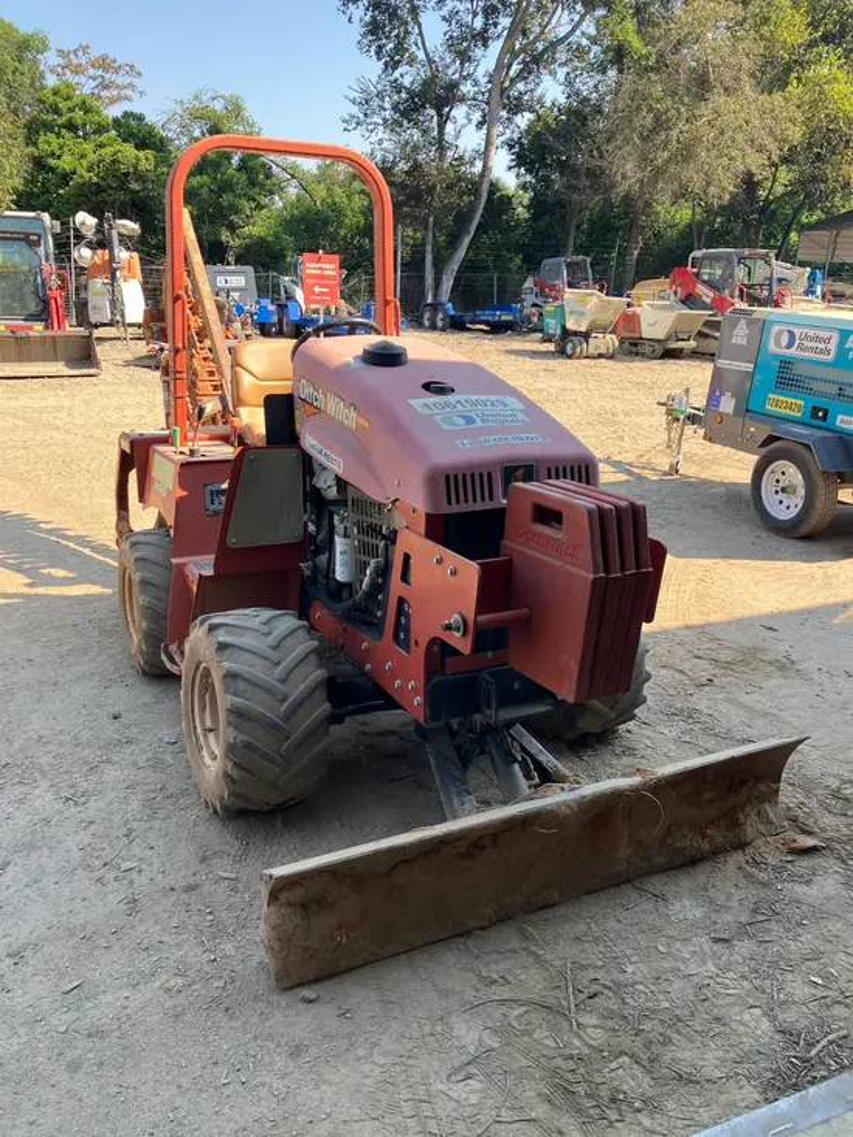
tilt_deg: -16.8
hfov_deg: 49.8
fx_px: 920
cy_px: 568
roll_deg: -0.7
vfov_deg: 63.4
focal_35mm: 28
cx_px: 426
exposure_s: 1/354
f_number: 1.8
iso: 32
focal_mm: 3.99
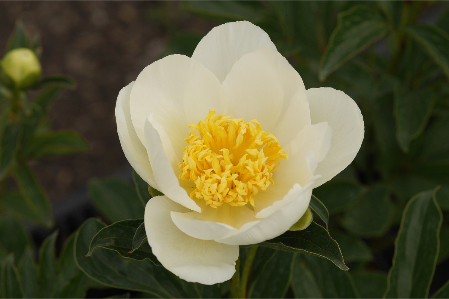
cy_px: 150
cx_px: 224
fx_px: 1871
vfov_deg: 9.1
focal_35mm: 150
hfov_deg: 13.7
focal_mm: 100
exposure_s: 1/500
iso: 100
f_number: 5.6
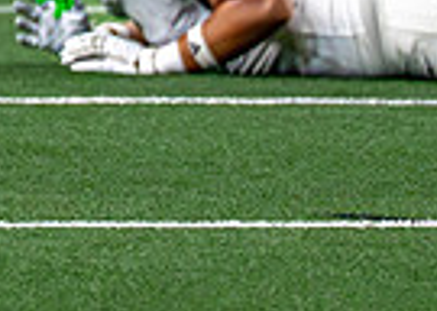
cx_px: -571
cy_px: -339
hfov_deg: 1.2
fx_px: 20510
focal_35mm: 1655
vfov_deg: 0.9
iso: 5000
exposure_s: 1/2000
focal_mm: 200
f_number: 2.8
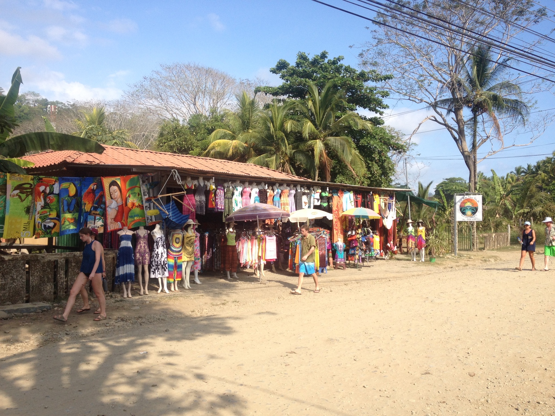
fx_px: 561
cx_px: 278
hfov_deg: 52.6
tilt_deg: -2.0
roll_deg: +0.2
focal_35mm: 35
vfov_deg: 40.7
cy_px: 208
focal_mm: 4.28
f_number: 2.4
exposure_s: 1/1284
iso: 50
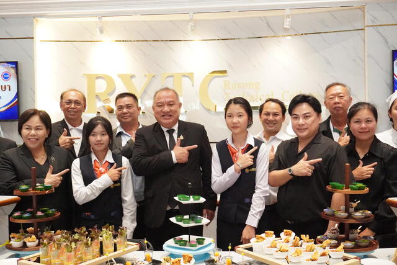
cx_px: 198
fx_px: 414
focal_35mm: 38
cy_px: 132
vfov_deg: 35.5
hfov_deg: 51.3
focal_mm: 25
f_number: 5.6
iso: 12800
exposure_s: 1/400
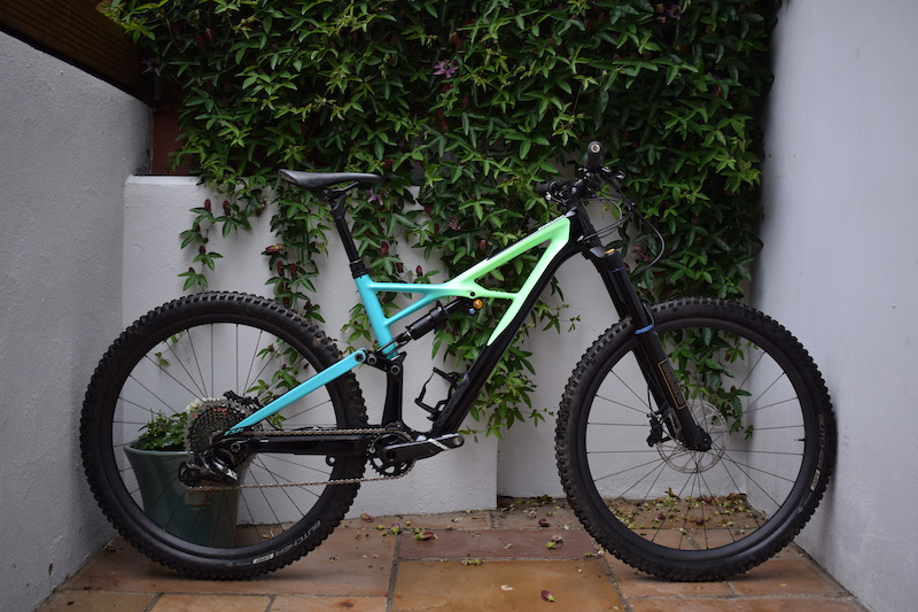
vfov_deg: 35.5
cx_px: 459
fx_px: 956
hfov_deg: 51.3
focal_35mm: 38
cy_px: 306
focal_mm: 25
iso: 100
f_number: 4
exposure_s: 1/200
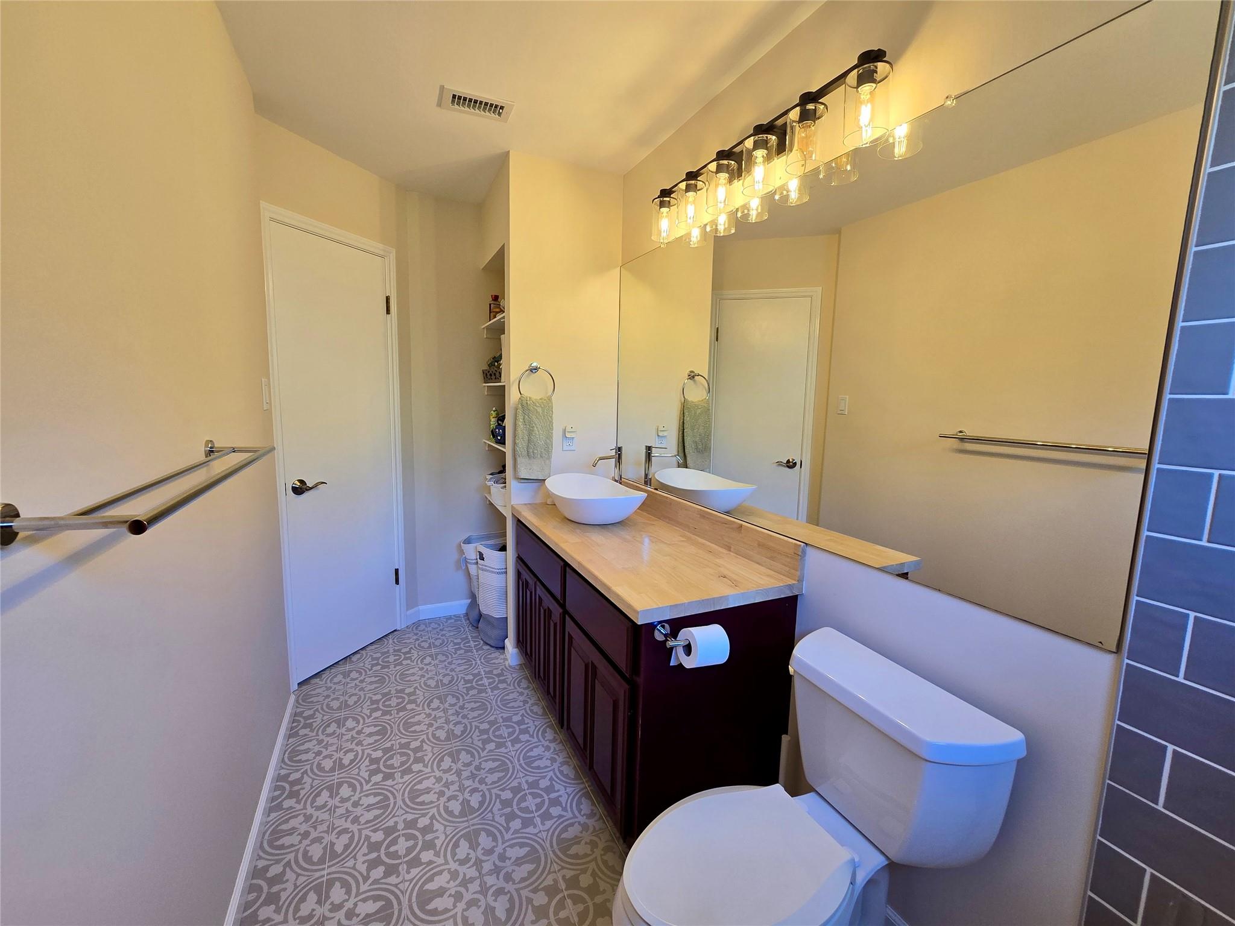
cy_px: 463
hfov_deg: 106.2
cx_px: 618
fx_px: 464
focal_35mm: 13
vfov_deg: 89.9
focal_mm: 2.2
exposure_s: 1/60
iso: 64
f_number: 2.2
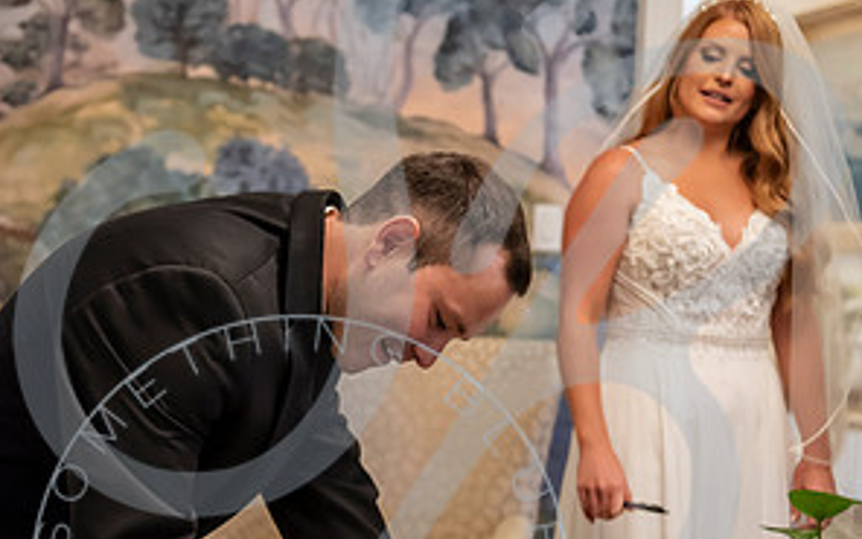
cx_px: 431
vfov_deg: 20.9
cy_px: 364
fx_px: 1457
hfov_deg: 33.0
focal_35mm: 62
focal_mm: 40
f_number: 2.8
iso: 2500
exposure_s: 1/125
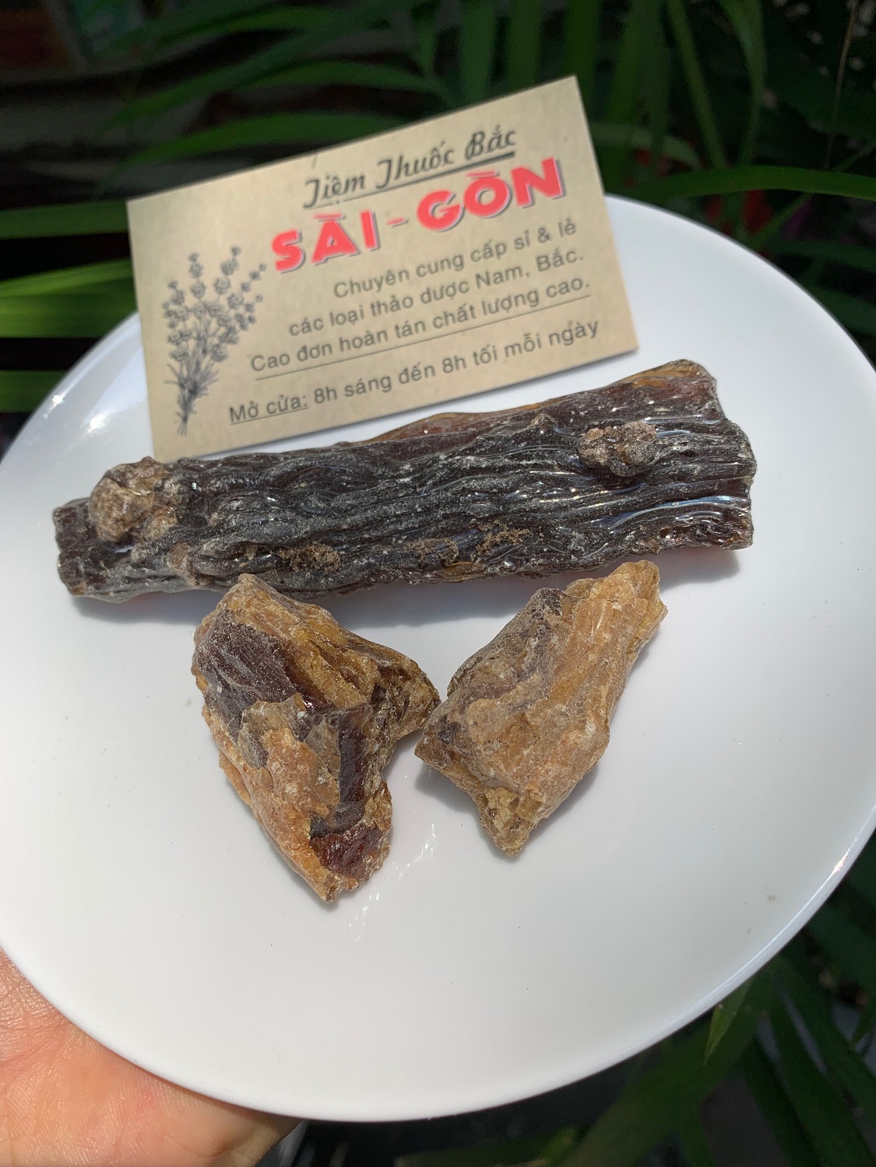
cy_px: 584
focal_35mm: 26
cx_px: 438
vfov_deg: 67.3
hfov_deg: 53.1
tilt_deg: -49.7
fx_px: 877
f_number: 1.8
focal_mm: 4.25
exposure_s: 1/2309
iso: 25
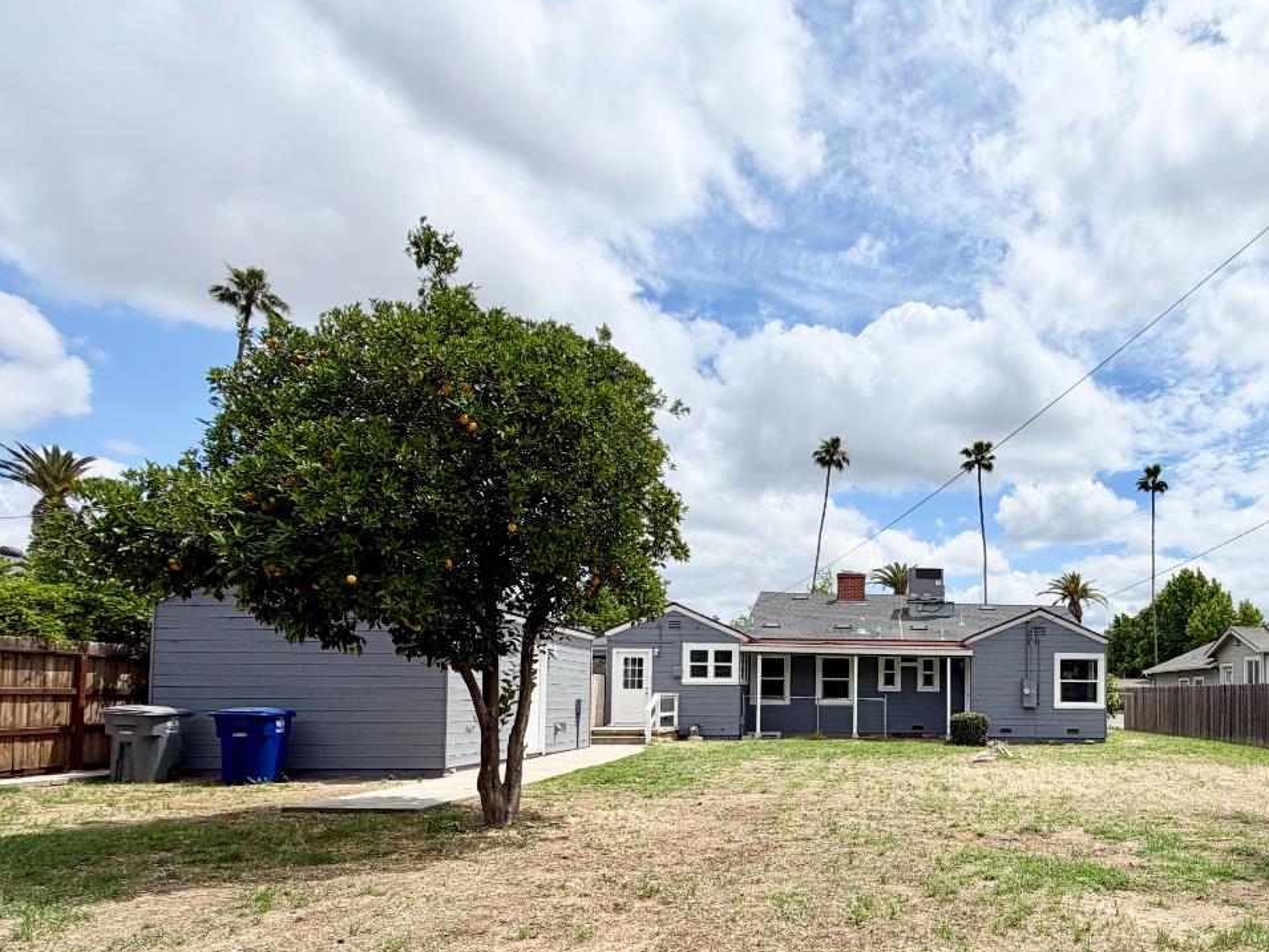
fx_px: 806
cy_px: 665
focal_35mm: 22
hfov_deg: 71.8
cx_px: 931
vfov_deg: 59.1
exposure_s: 1/1534
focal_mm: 2.22
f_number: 2.2
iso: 20
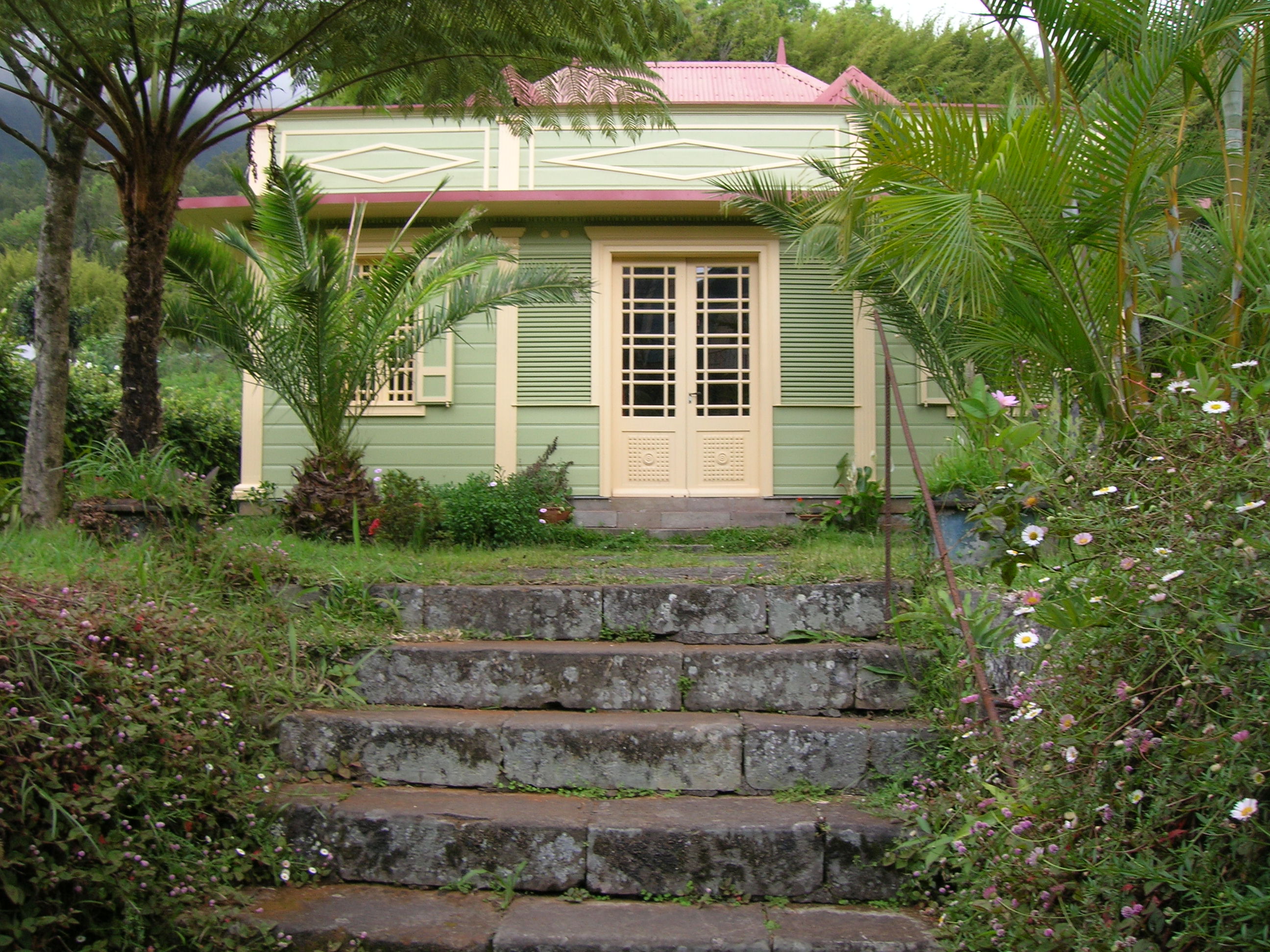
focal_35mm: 34
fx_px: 1247
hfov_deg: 54.0
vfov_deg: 41.8
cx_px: 635
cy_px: 476
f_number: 4.9
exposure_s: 1/60.4
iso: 50
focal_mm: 5.7
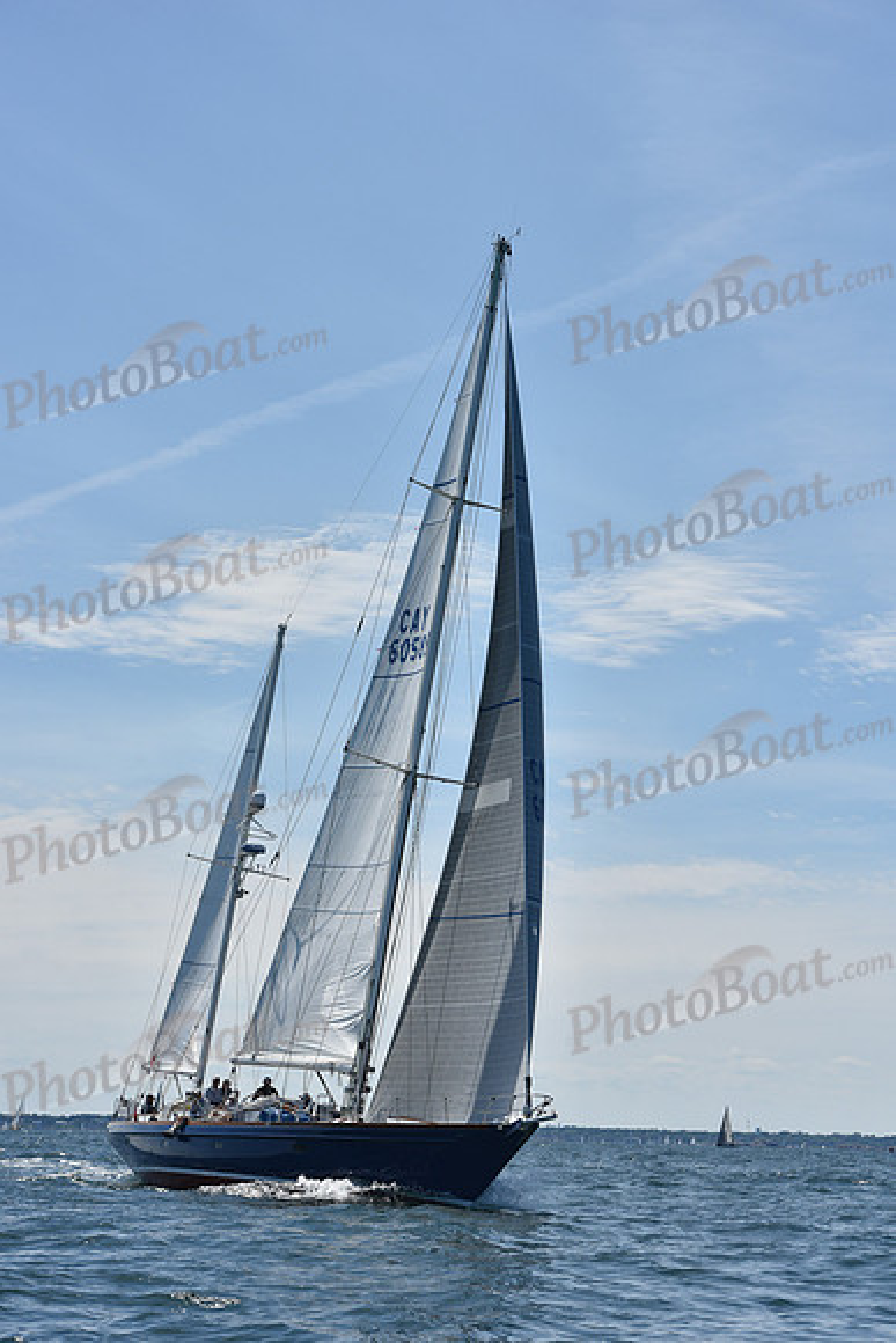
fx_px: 3209
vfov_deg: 23.6
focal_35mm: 86
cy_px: 672
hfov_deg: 15.9
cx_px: 448
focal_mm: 86
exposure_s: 1/1600
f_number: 8
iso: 250
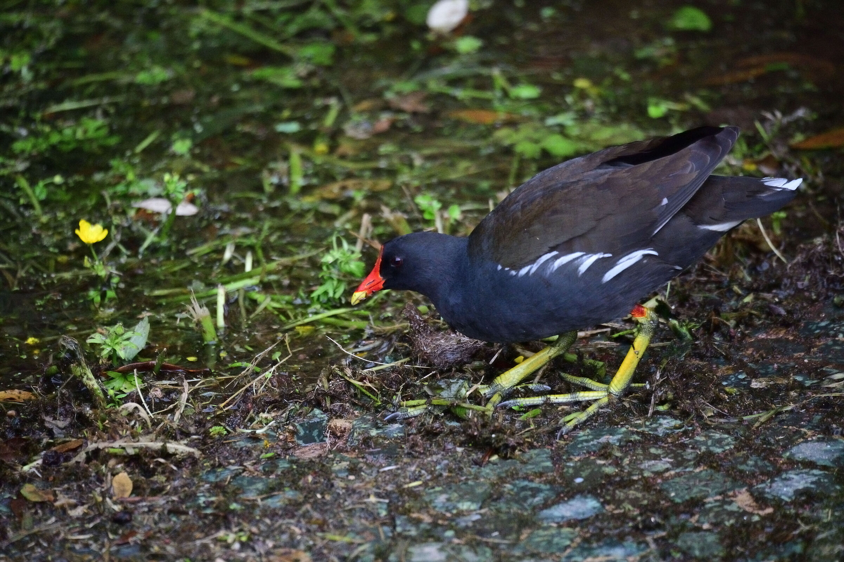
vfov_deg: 2.3
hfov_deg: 3.4
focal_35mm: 600
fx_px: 14066
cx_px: 422
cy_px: 281
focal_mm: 600
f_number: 6.3
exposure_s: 1/2000
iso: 8000
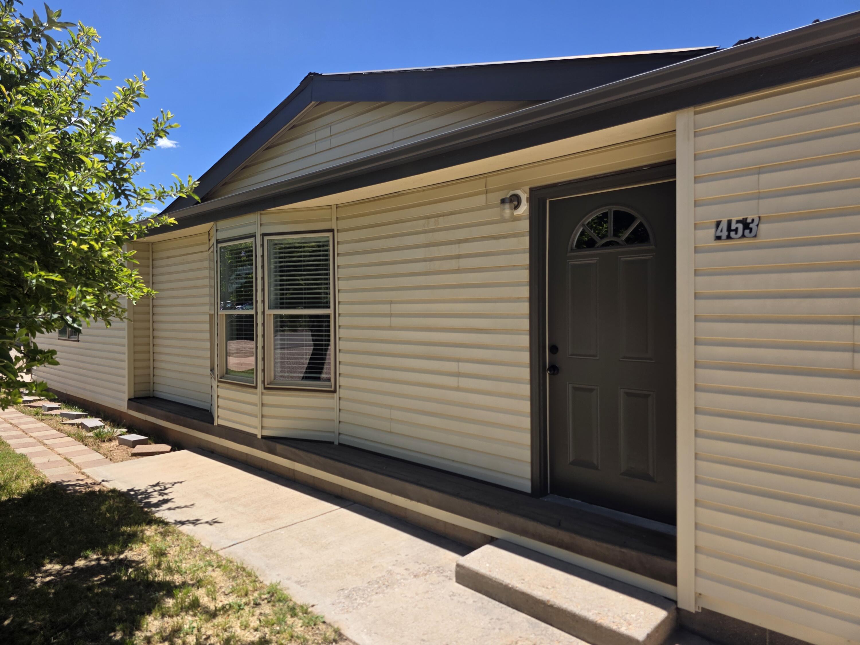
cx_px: 430
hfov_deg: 73.9
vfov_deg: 58.9
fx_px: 571
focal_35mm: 23
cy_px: 322
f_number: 1.7
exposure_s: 1/4539
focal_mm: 6.3
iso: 80
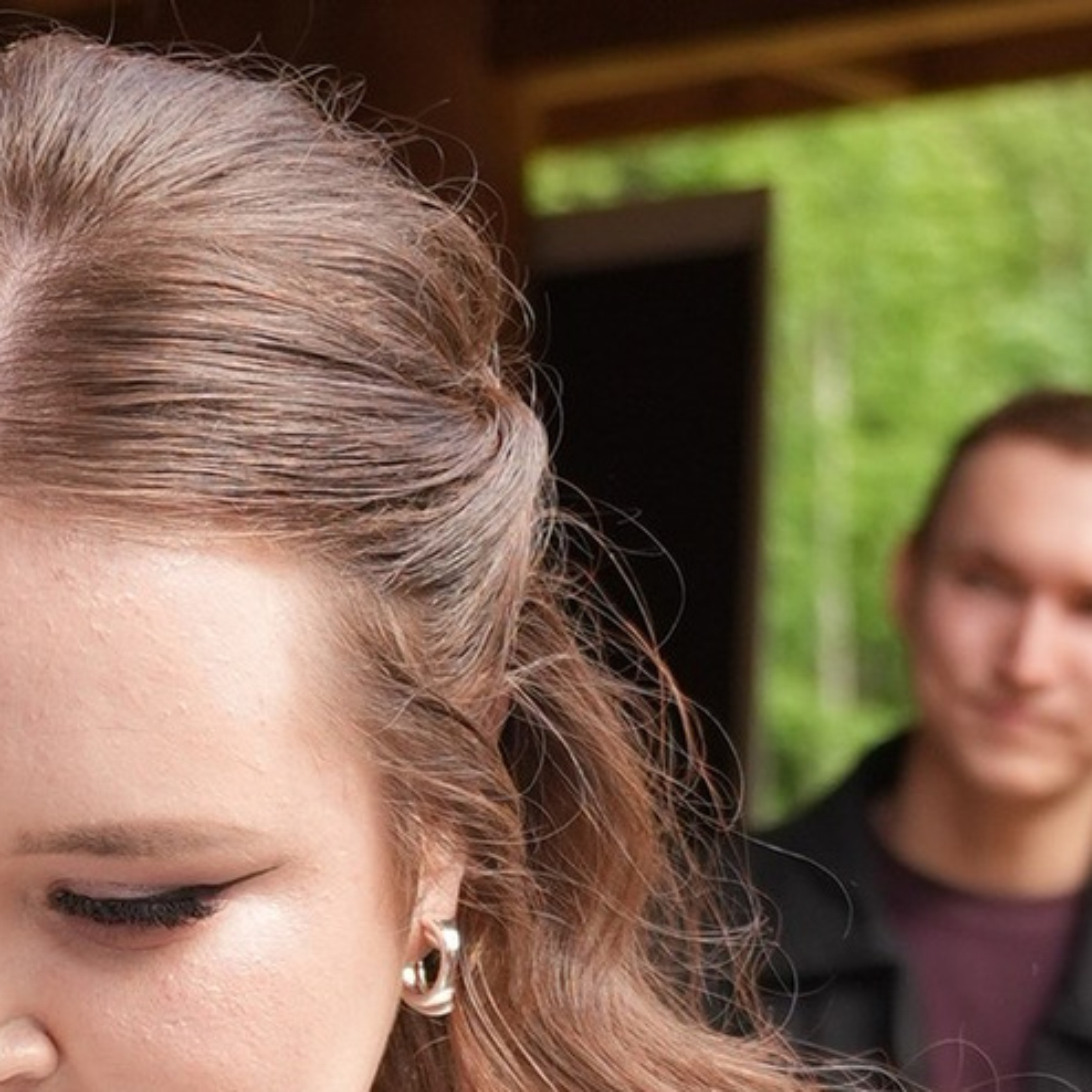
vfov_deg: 9.2
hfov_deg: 9.5
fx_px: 6603
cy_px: 1592
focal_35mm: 185
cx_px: 555
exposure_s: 1/400
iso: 250
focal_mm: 28
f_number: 3.5
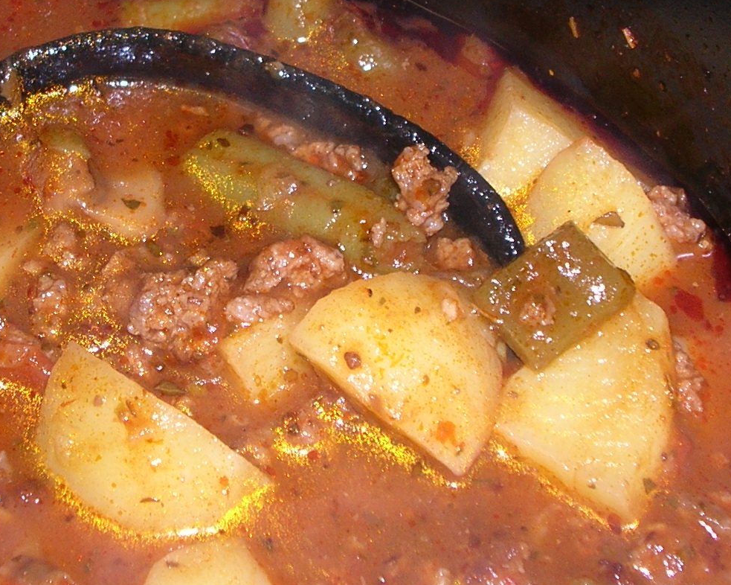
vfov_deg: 14.1
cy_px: 165
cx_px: 246
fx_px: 2358
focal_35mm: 109
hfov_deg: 17.6
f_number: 3.2
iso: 50
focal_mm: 8
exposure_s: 1/60.1
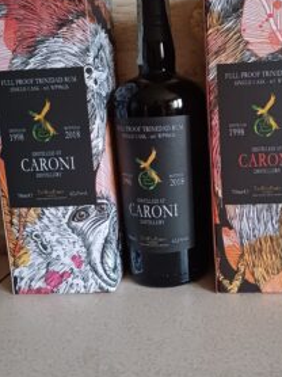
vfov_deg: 50.9
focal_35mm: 36
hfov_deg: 38.9
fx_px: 392
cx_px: 201
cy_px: 142
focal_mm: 4.65
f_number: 1.8
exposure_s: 1/20
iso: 1250
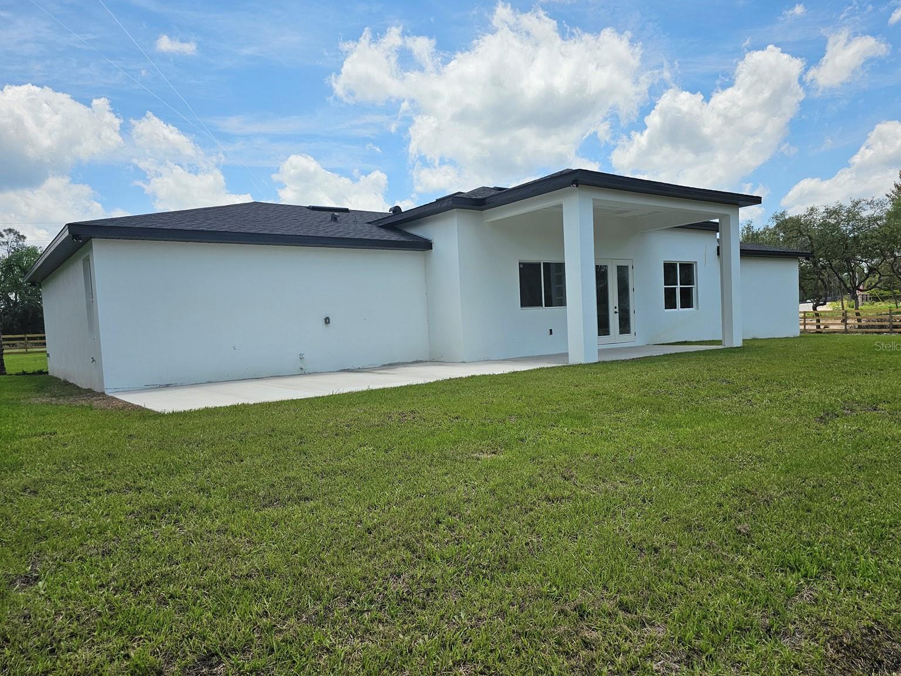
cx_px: 460
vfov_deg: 56.8
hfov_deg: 71.6
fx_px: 625
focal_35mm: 24
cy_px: 346
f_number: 1.7
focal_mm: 6.3
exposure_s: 1/2000
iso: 20
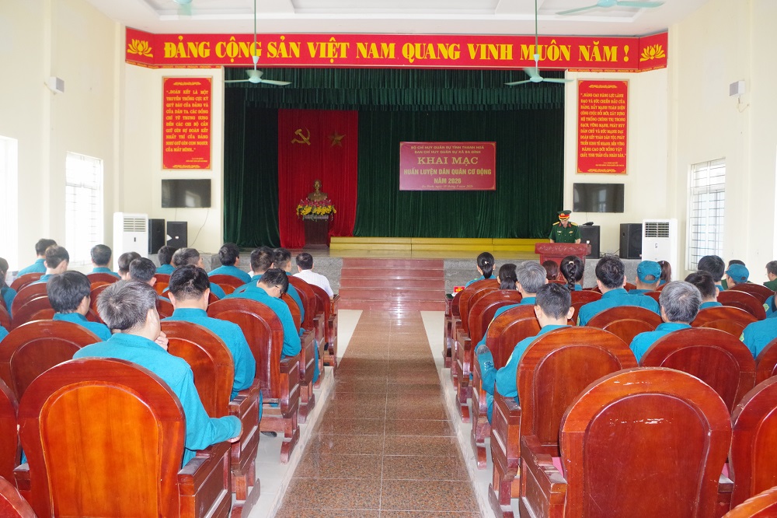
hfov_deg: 60.3
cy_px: 259
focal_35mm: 31
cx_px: 388
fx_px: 669
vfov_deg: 42.3
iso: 3200
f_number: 5.6
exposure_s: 1/100
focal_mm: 21.25
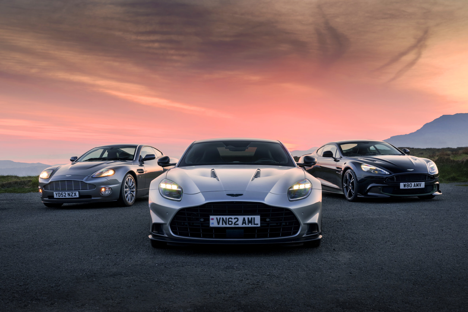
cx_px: 234
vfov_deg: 24.6
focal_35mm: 55
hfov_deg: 36.2
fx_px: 715
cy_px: 156
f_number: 9
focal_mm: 55
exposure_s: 1/6
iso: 100
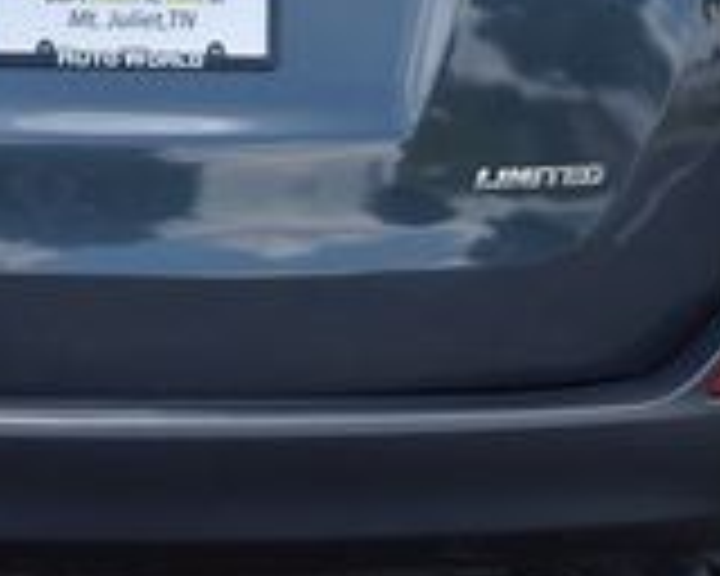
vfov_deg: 6.8
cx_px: 166
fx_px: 4795
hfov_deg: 8.6
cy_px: -29
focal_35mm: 225
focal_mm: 40
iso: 180
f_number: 8
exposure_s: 1/250
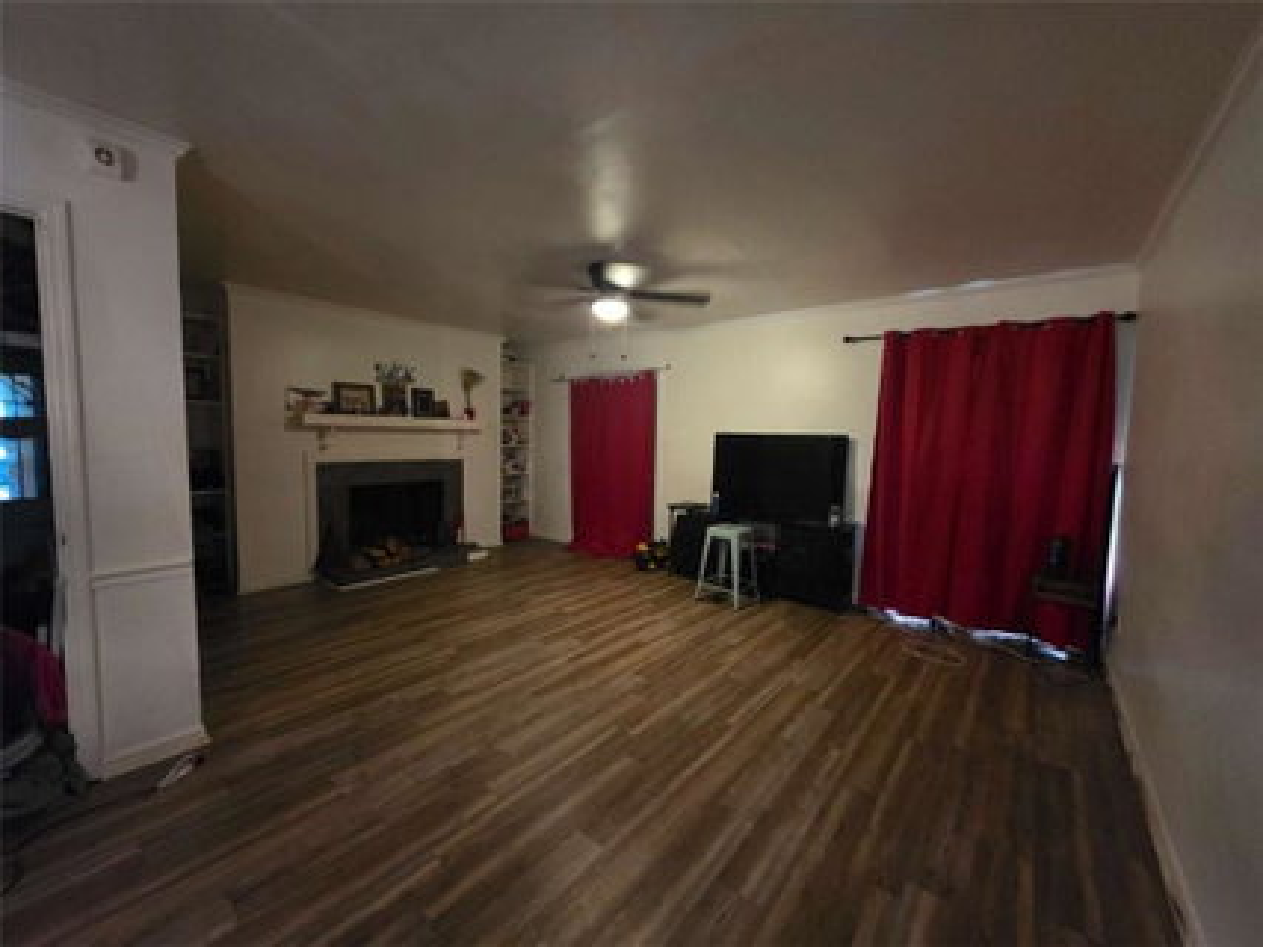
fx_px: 474
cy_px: 474
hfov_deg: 106.2
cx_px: 632
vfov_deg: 89.9
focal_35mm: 13
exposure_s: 1/30
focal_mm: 2.2
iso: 1000
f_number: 1.9
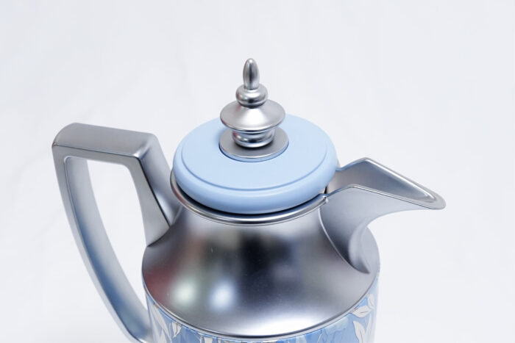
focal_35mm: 70
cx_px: 258
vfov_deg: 19.5
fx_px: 1002
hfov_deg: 28.8
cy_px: 172
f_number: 10
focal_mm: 47
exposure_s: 1/125
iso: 3200
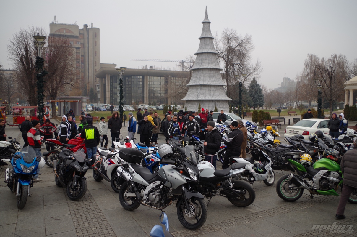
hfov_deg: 67.5
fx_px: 267
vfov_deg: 47.7
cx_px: 178
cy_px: 118
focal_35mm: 27
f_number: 3.5
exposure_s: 1/250
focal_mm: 18
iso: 160
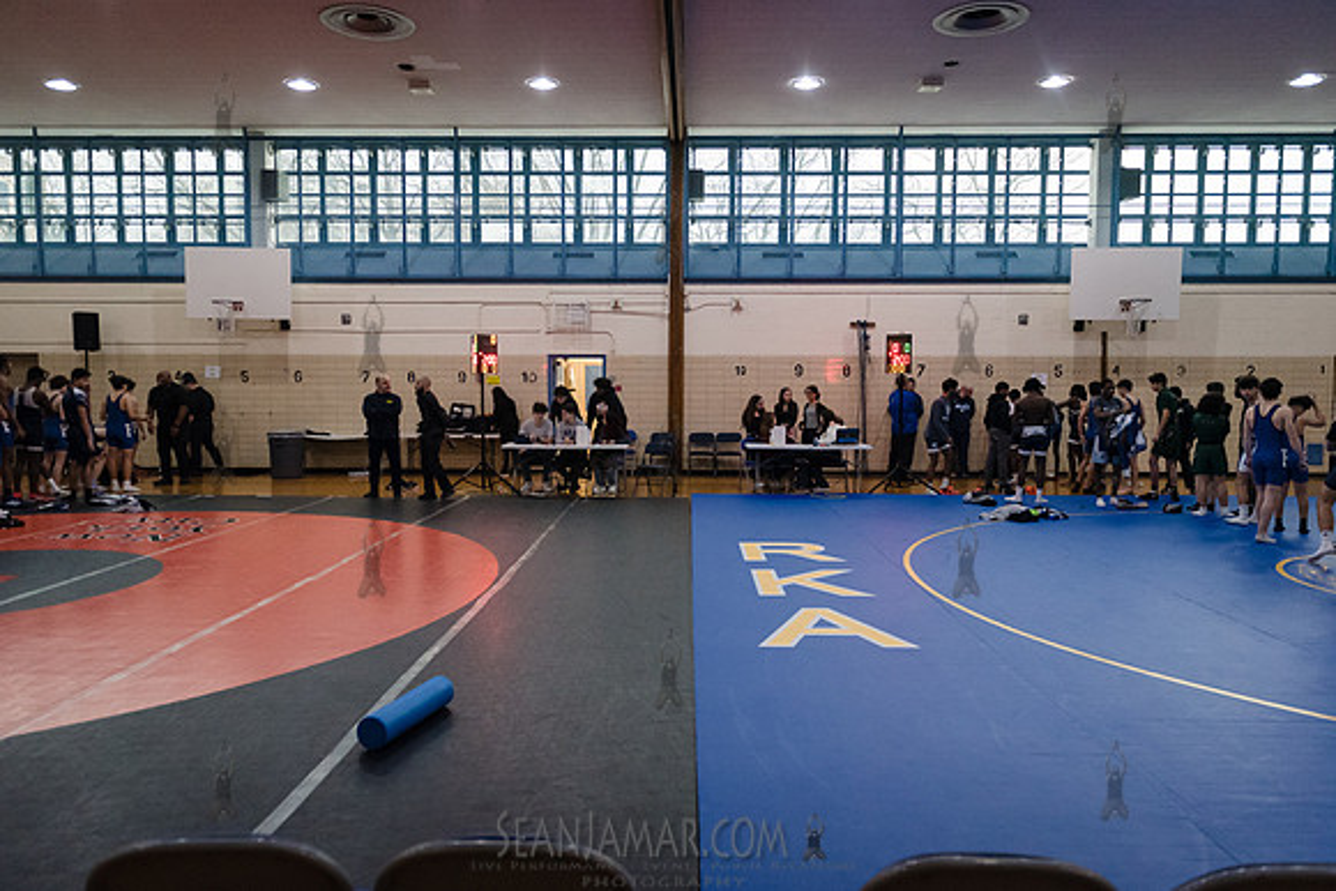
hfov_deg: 70.8
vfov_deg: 50.7
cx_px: 668
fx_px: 940
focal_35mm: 25
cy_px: 446
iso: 5000
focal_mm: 24
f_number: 3.2
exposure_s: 1/500
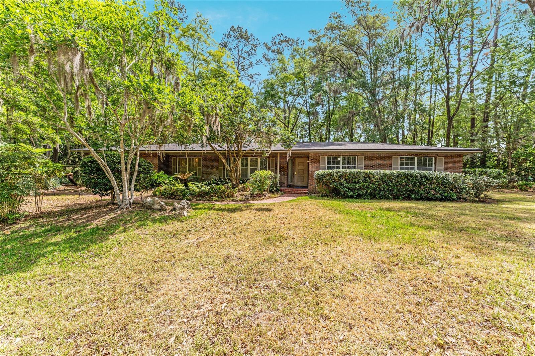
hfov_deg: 101.9
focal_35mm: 15
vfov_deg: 78.8
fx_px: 217
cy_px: 178
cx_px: 268
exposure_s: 1/500
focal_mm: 14.6
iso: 400
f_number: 7.1
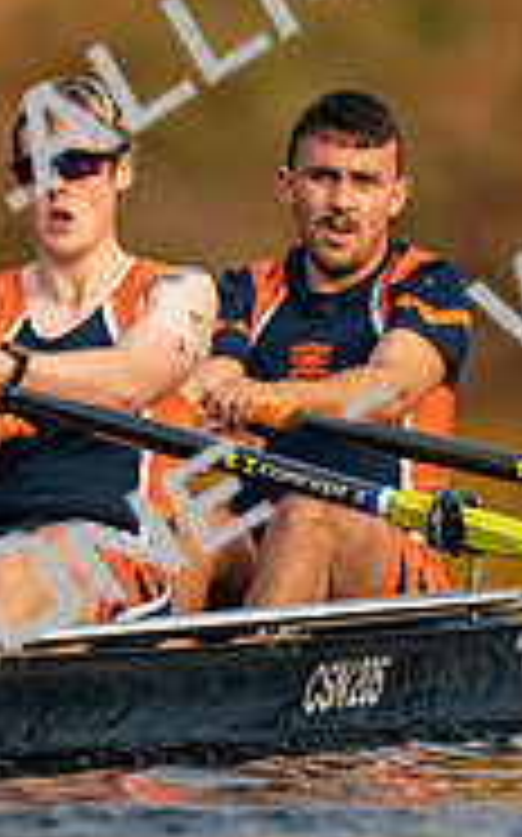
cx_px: 140
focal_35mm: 1909
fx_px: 43520
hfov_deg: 0.7
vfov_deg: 1.1
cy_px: 425
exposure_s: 1/2500
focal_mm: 600
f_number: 4
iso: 3200
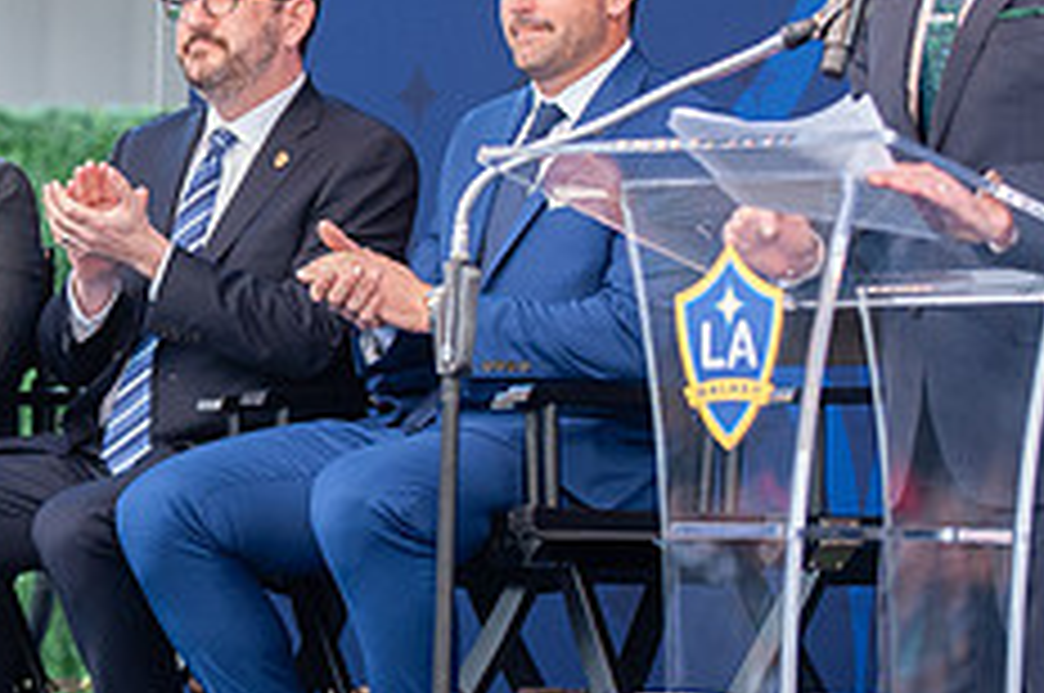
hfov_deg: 6.9
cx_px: -94
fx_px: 8630
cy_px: 311
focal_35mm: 298
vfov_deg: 4.6
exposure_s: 1/1250
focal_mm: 110
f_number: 2.8
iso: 1250
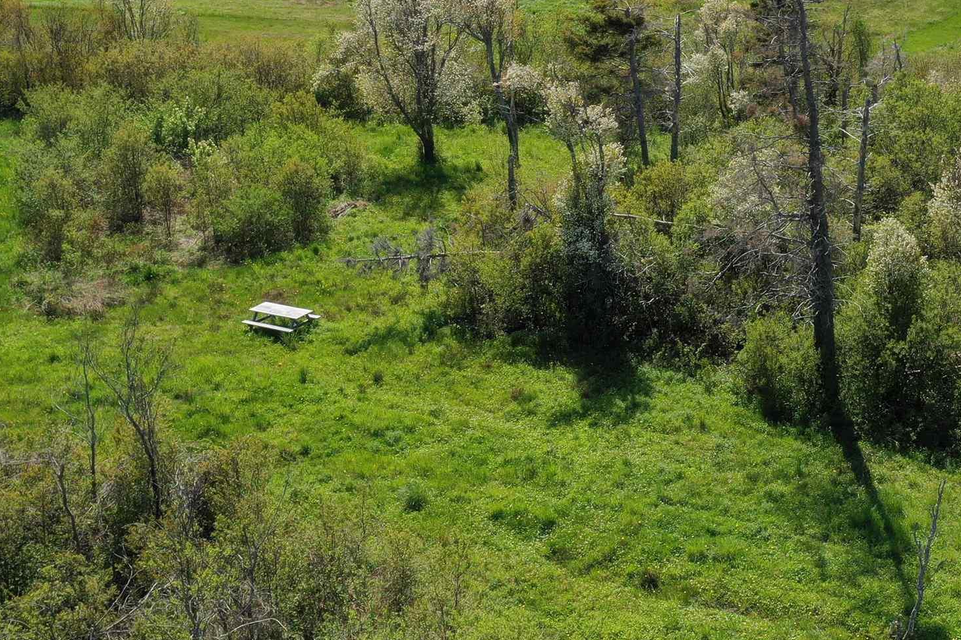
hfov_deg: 32.3
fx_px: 1575
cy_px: 51
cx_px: 863
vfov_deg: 22.4
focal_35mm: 59
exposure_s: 1/400
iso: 100
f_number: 5.6
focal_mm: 10.26
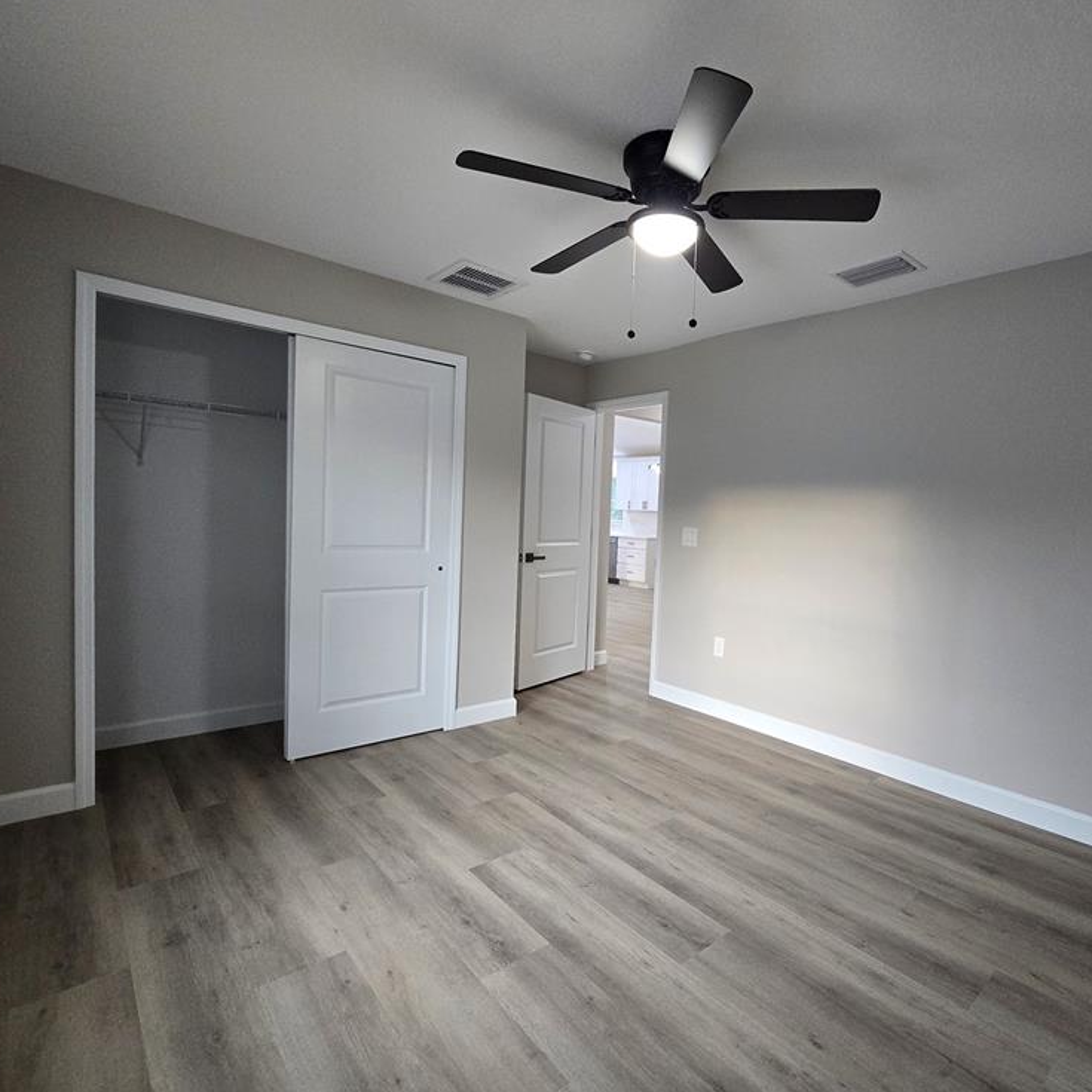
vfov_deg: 87.4
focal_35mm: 16
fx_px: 571
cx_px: 642
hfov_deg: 86.6
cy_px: 547
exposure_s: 1/60
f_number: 2.2
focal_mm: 2.2
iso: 250
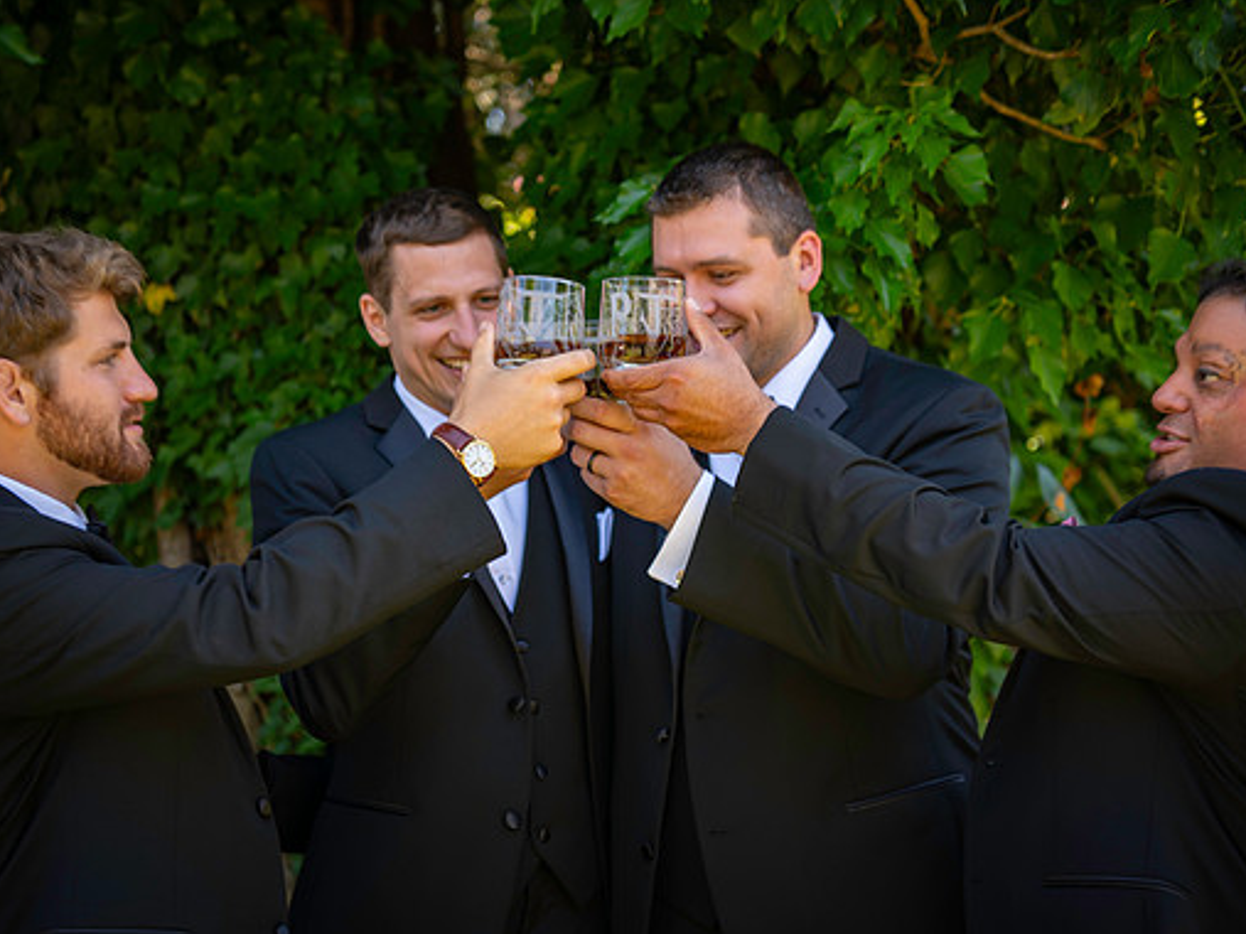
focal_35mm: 55
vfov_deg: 26.5
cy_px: 469
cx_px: 595
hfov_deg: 34.9
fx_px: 1979
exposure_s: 1/125
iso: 100
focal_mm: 50
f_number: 2.8
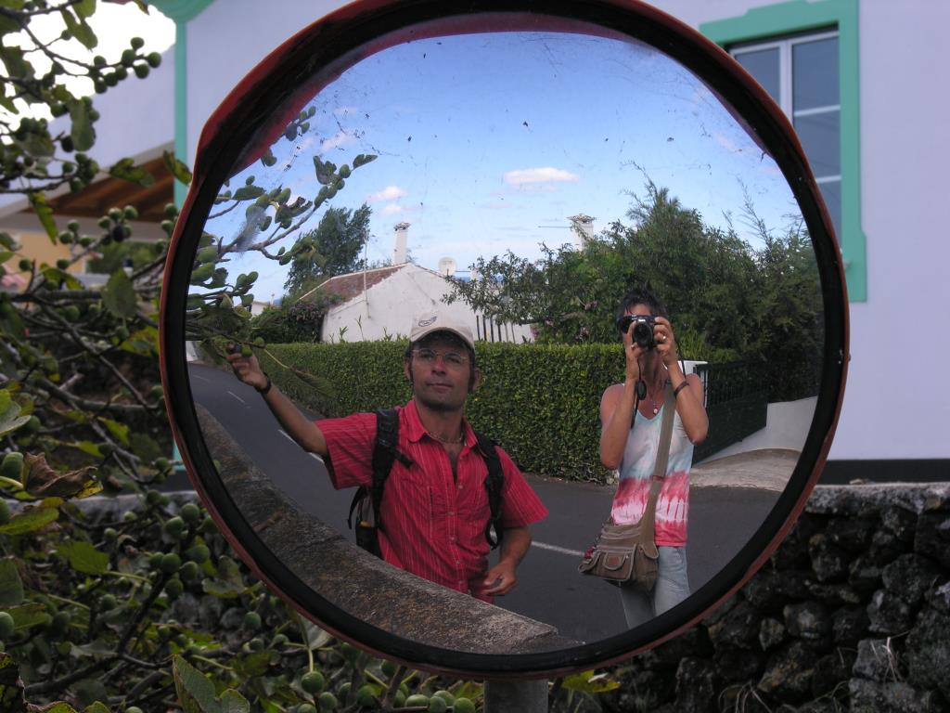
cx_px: 475
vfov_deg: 15.7
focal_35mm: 94
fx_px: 2580
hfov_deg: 20.9
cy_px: 356
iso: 50
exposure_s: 1/147
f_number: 5.7
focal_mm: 24
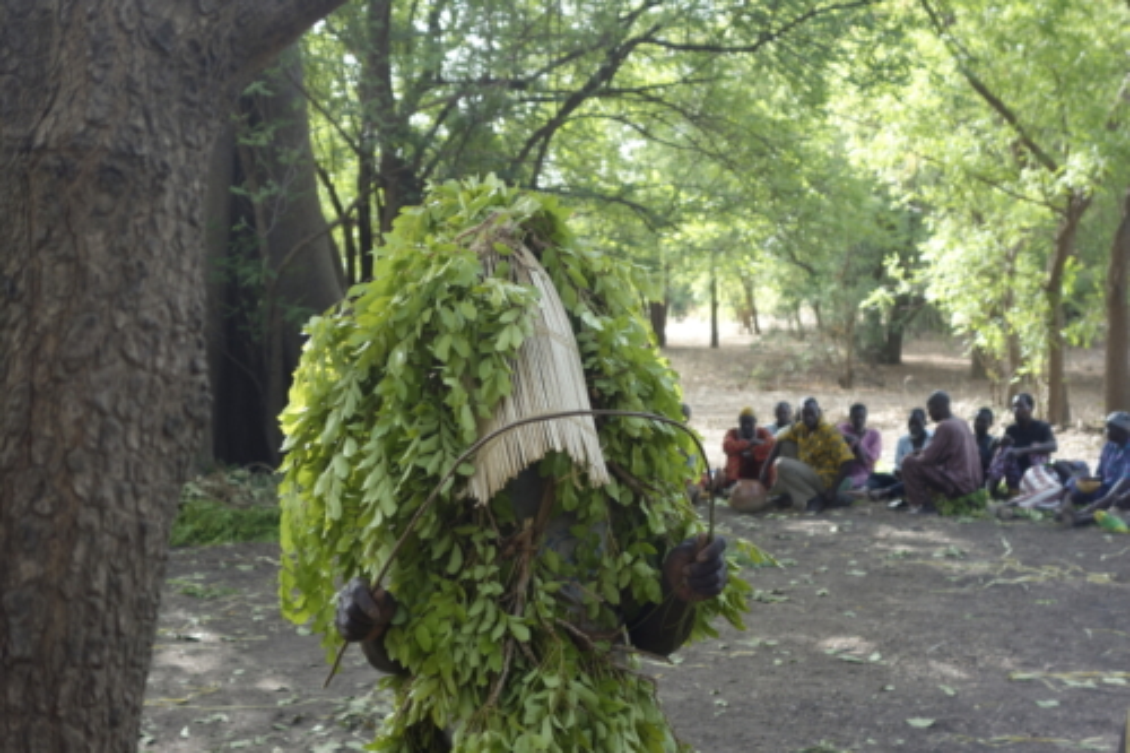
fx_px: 1569
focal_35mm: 50
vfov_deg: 27.0
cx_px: 565
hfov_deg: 39.6
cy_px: 376
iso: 125
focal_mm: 18.45
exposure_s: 1/100
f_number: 3.2
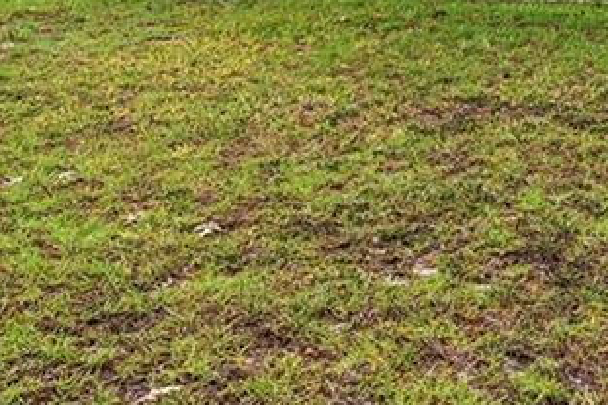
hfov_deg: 26.1
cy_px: -196
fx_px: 1215
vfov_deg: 17.1
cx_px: 655
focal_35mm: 72
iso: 400
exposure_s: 1/100
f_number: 7.1
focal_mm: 14
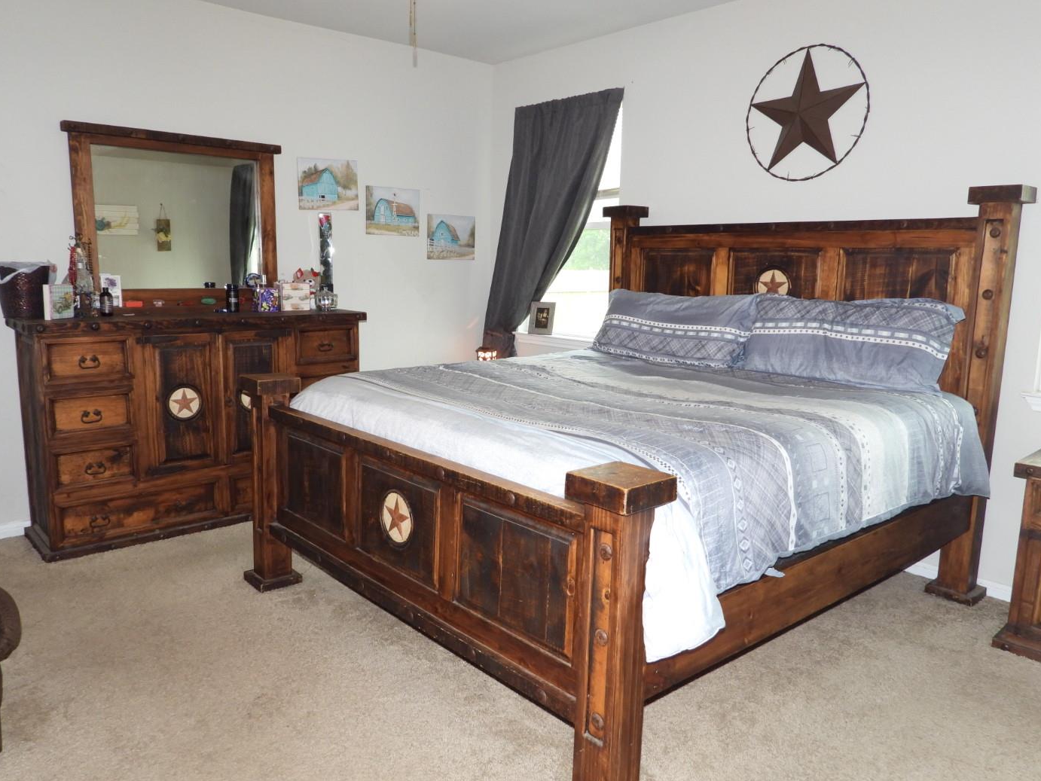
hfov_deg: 69.4
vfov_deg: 54.9
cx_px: 502
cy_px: 394
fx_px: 752
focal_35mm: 25
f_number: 2.8
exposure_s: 1/30
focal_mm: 4.3
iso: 200
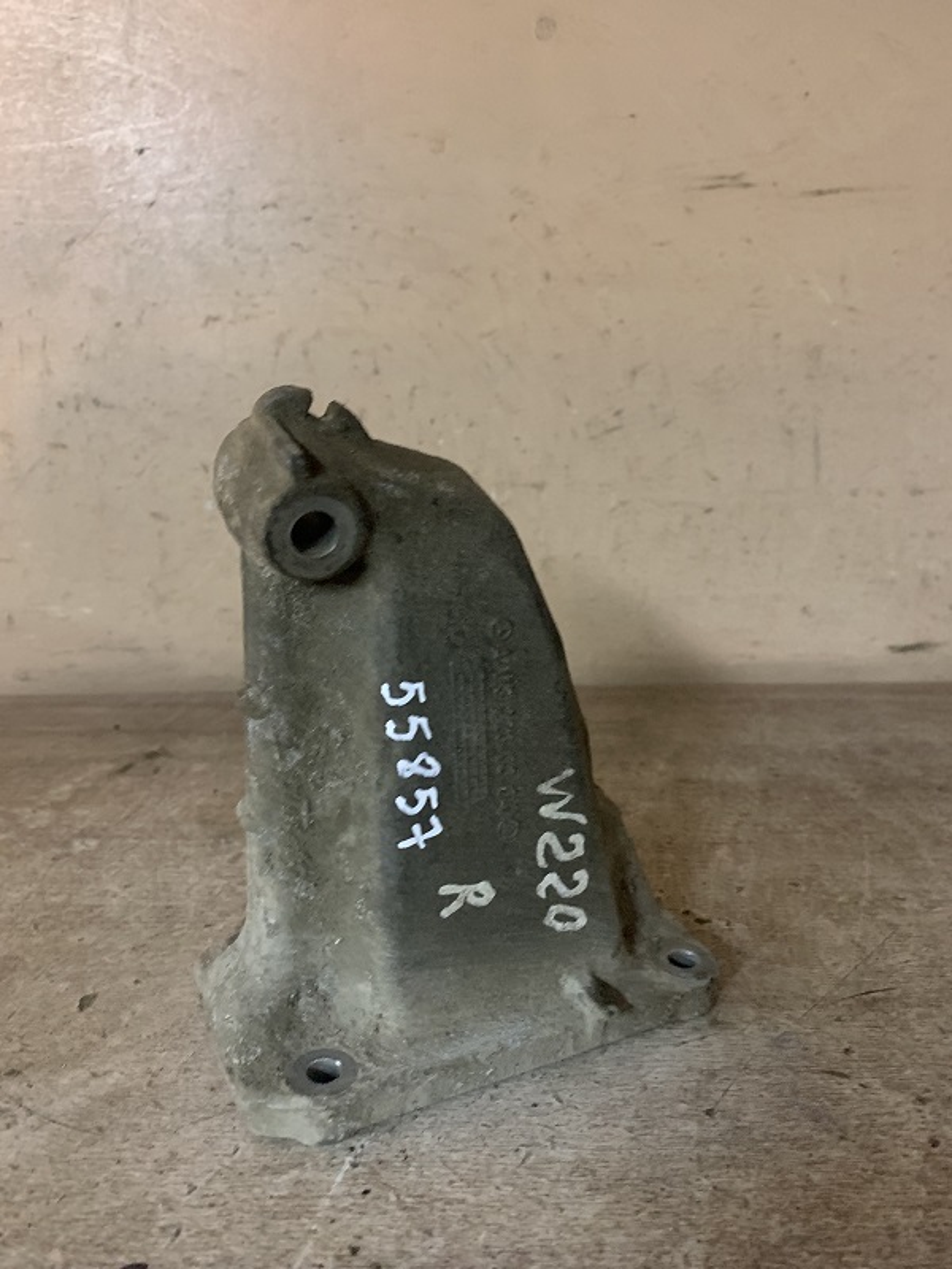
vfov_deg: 67.3
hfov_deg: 53.1
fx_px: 953
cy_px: 634
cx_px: 476
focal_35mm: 26
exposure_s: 1/29
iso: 500
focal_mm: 4.25
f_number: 1.8
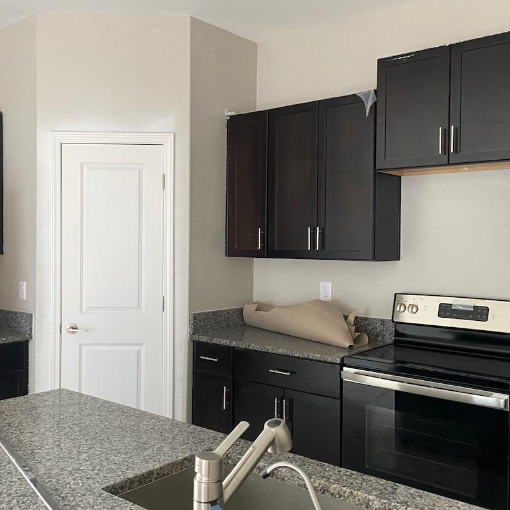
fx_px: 600
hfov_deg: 45.6
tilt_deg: -1.3
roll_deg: -0.1
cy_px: 257
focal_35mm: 36
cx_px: 190
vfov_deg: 46.0
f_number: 1.8
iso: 400
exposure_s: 1/60
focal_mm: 4.25
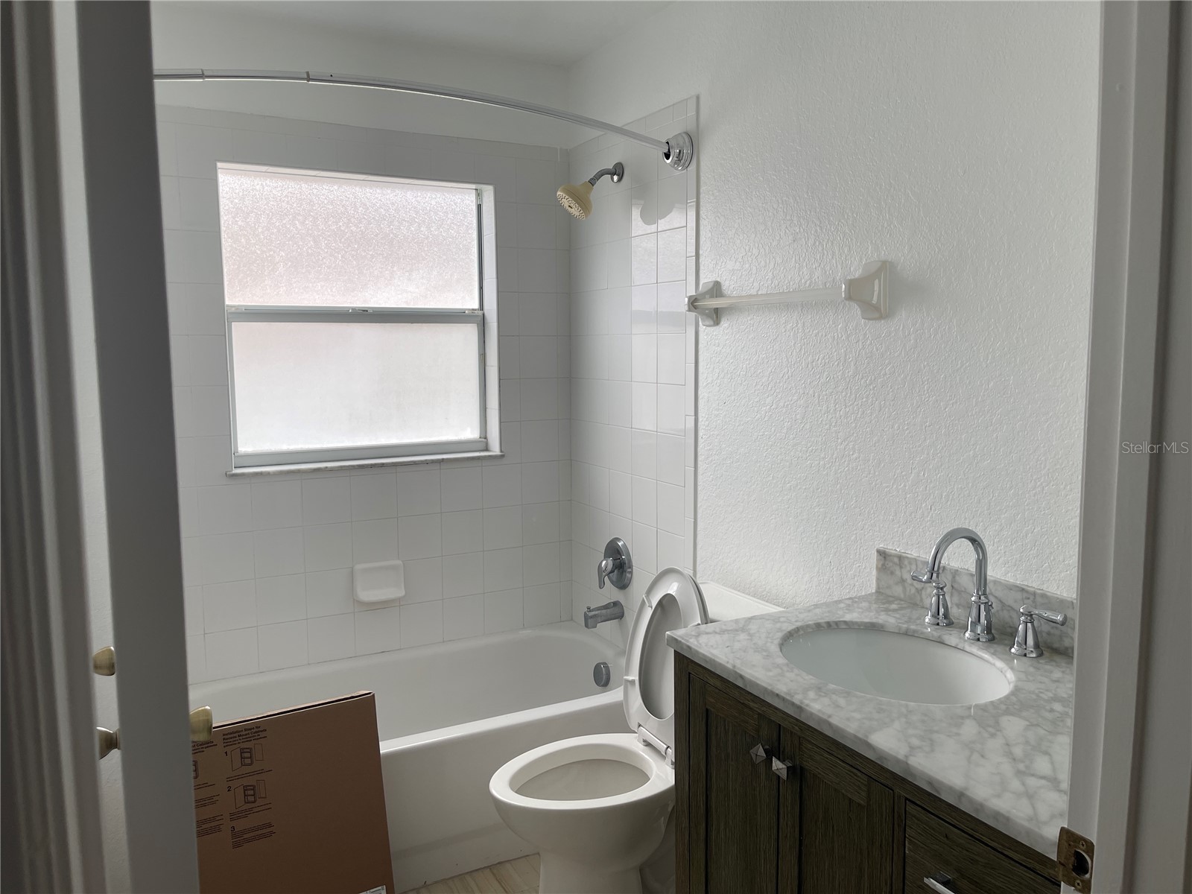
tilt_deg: -6.5
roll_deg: -0.3
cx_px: 596
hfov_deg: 69.4
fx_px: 861
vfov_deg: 54.9
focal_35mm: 25
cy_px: 447
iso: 32
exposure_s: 1/158
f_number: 1.6
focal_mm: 5.1
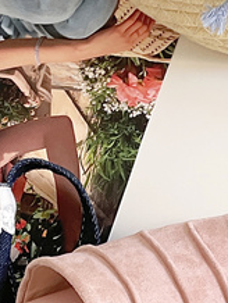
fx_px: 1043
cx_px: 327
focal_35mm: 119
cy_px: 499
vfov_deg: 14.9
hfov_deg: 12.0
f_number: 1.6
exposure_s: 1/121
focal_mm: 4.2
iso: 50
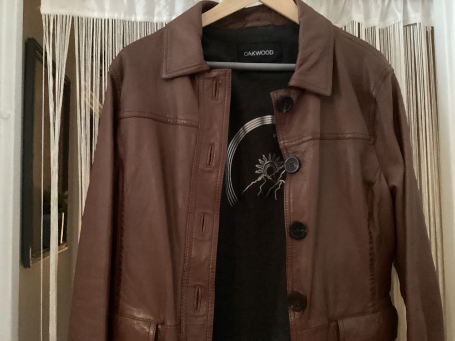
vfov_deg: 45.4
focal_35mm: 31
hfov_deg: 58.4
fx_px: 407
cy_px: 170
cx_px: 228
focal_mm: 3.3
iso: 800
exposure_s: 1/15
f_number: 2.4
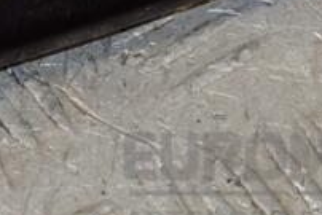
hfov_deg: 4.4
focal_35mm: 467
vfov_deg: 2.9
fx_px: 4184
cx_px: 94
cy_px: -56
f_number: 9
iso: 800
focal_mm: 105
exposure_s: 1/200
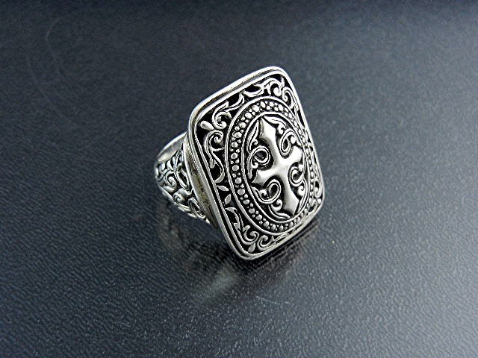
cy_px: 179
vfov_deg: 24.8
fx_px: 815
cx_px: 239
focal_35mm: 59
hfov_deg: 32.7
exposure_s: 1/17.4
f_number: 4
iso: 400
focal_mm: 10.6
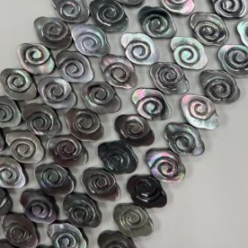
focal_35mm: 50
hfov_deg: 34.0
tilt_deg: -84.5
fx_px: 405
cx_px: 133
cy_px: 59
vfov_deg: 33.3
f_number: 1.5
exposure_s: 1/100
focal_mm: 5.7
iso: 80
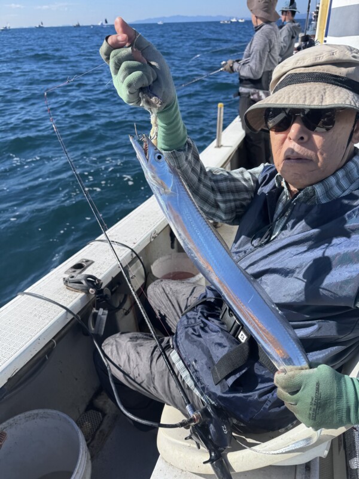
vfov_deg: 71.6
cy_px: 240
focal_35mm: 24
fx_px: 332
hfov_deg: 56.8
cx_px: 180
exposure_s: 1/2833
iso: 80
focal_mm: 6.76
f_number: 1.78
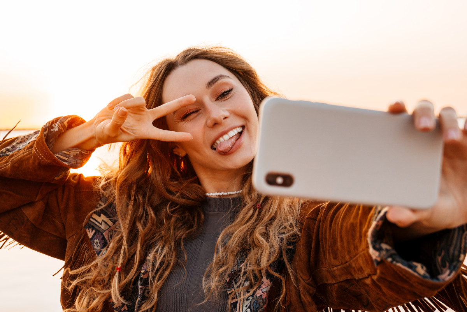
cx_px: 234
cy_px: 156
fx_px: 662
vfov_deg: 26.5
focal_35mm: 51
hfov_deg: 38.9
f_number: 4.5
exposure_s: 1/250
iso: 320
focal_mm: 34
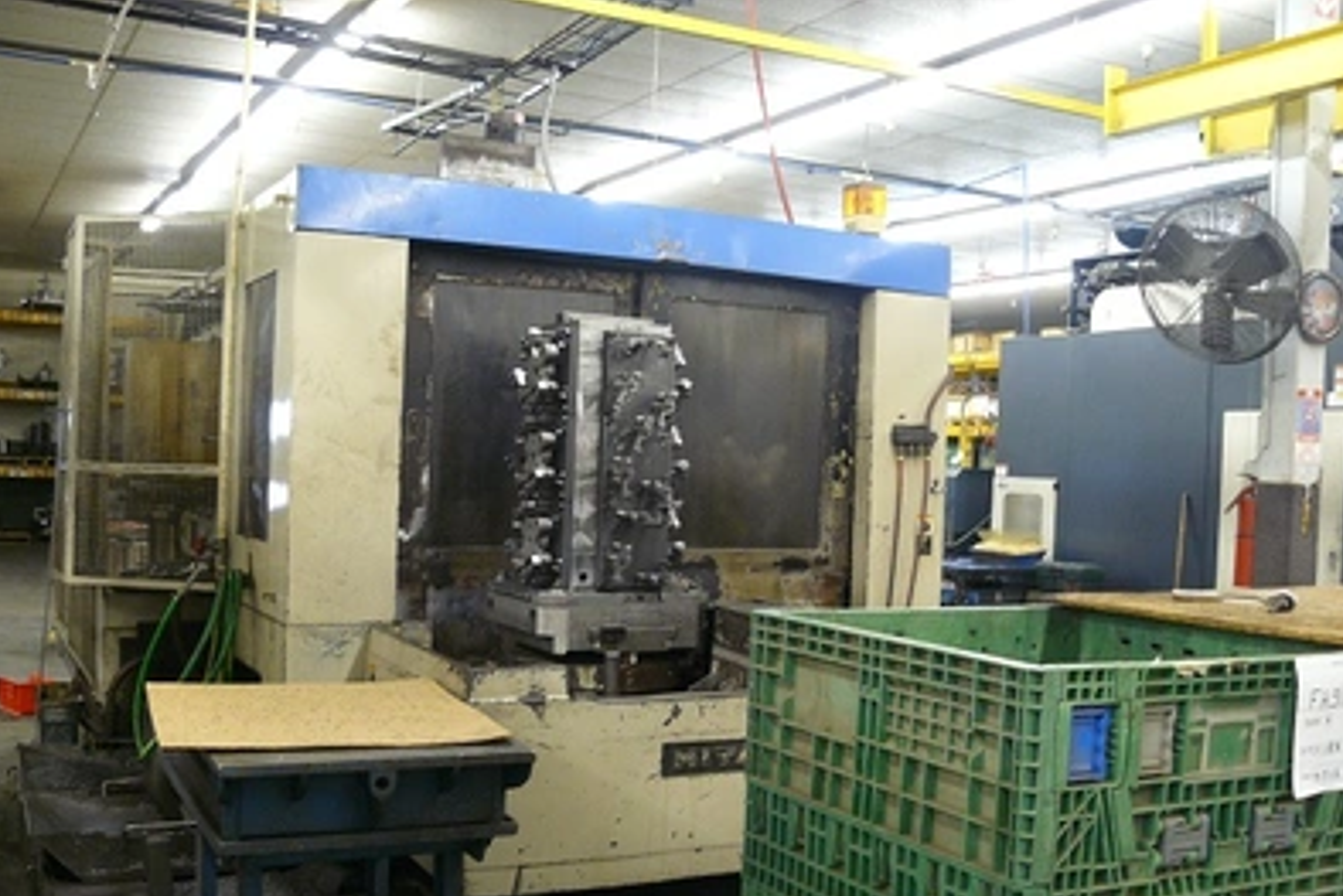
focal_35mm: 38
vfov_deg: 35.0
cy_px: 508
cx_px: 668
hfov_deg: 50.7
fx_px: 1418
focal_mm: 6
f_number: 2.8
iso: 200
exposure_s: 1/10
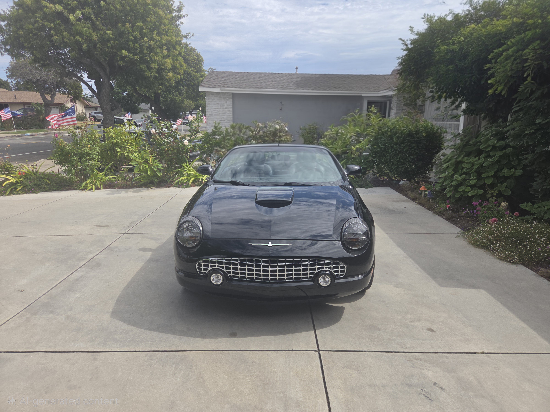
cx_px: 275
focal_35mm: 23
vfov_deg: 58.9
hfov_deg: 73.9
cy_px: 206
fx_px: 365
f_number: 1.8
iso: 25
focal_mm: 5.4
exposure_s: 1/1250
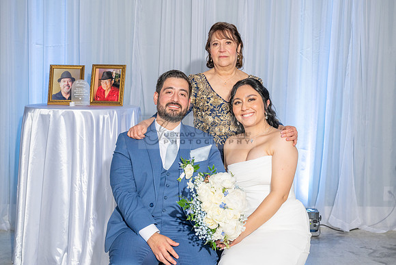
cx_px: 214
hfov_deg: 36.2
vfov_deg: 24.6
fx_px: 606
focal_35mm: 55
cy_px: 132
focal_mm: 51
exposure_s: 1/160
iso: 800
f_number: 5.6
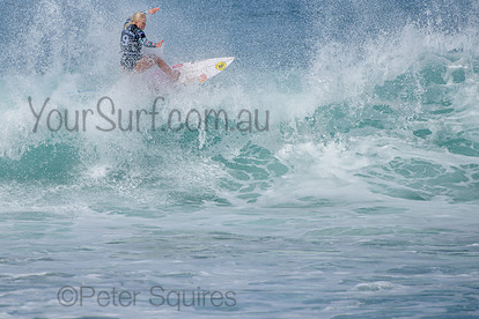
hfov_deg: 2.9
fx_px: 9313
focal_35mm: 700
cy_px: 105
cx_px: 147
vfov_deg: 2.0
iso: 250
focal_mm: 500
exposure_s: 1/2500
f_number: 6.3
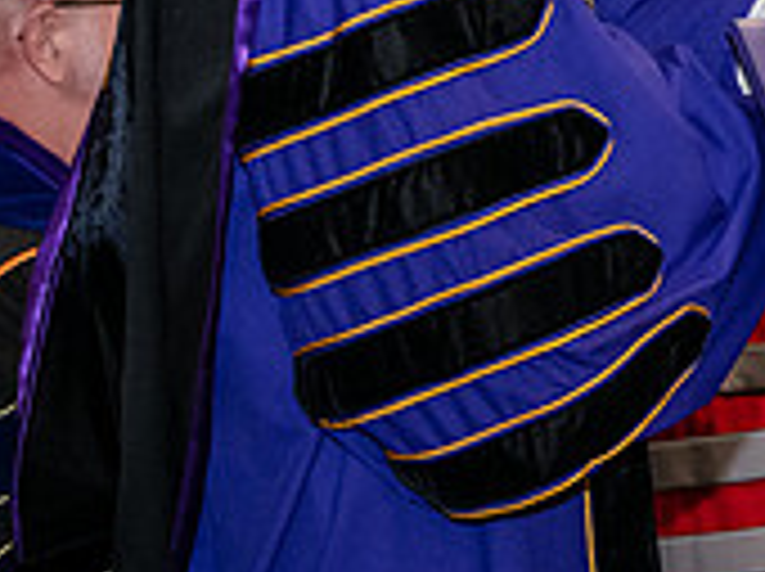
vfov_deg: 6.4
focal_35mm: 230
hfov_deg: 8.5
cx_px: 855
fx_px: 5076
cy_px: -272
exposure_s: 1/200
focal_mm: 70
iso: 2500
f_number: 5.6
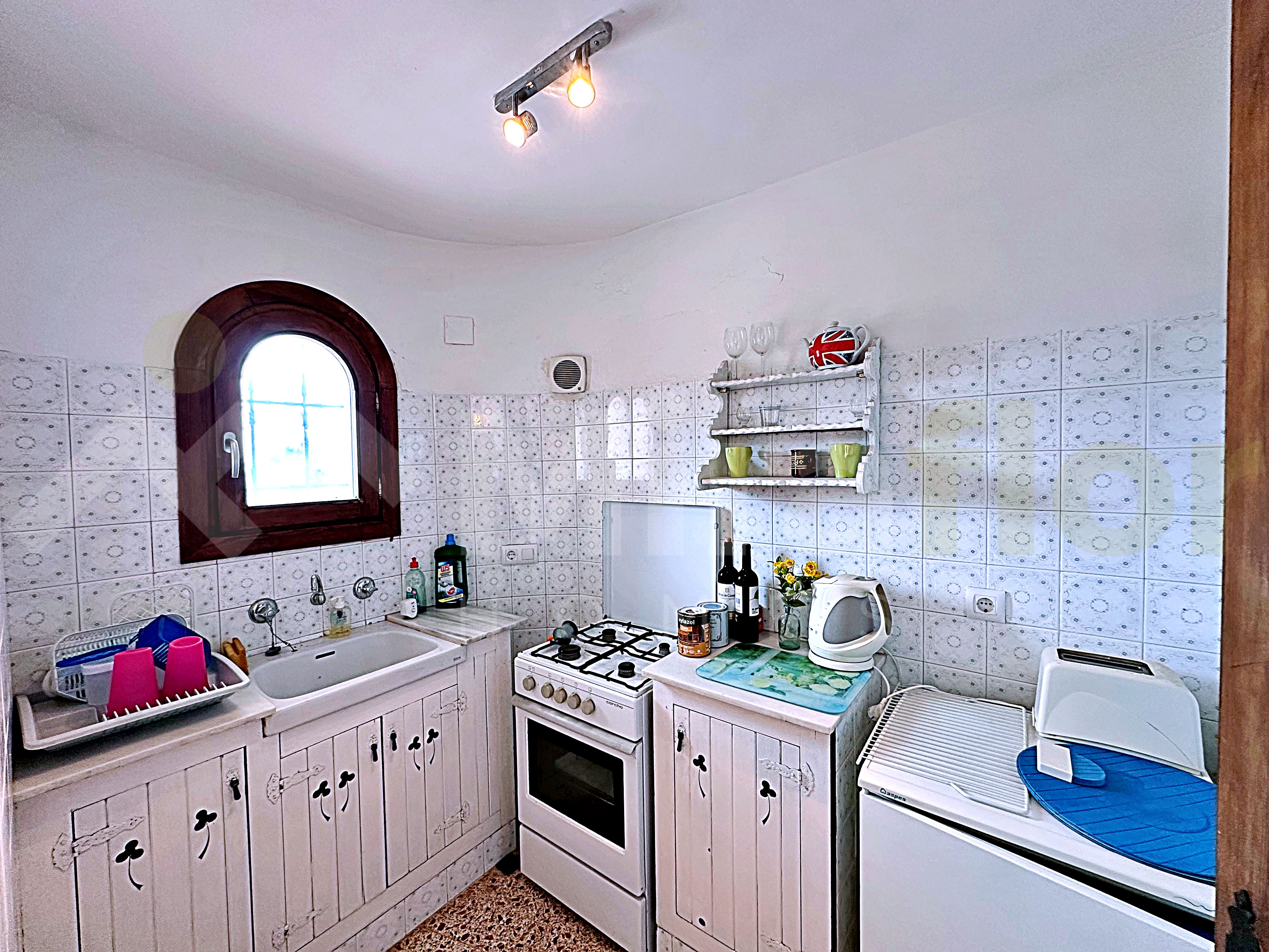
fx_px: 513
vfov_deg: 85.7
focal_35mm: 14
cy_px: 476
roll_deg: +1.2
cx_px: 634
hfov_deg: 102.1
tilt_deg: -1.9
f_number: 2.2
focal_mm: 2.22
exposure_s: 1/100
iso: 200
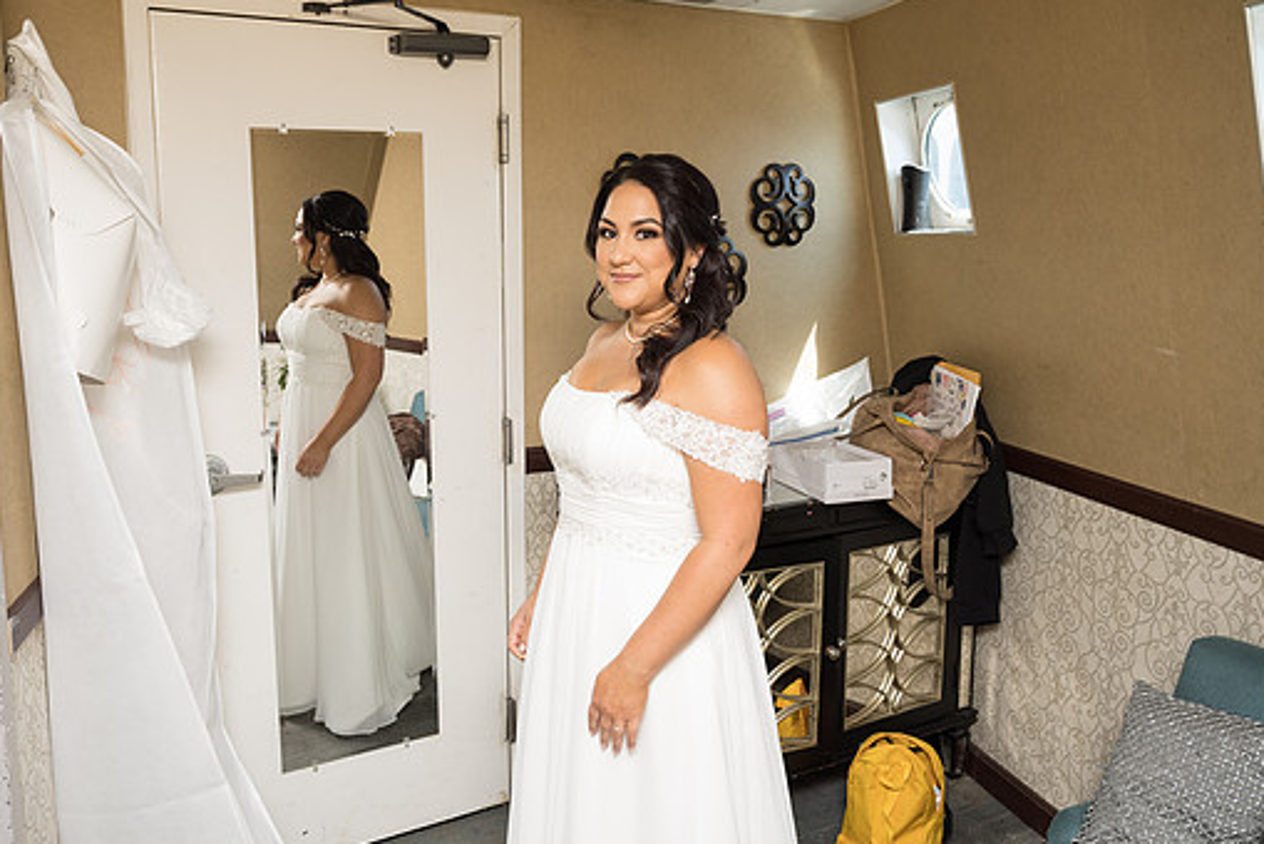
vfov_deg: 44.8
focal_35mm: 29
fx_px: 1019
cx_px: 565
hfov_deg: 63.5
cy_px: 342
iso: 320
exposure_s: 1/200
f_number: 5
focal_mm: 24
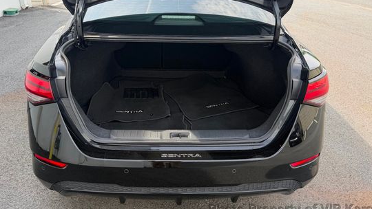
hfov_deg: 62.6
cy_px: 59
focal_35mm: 31
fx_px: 306
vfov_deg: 37.1
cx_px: 176
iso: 80
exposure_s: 1/788
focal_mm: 6.76
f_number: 1.78
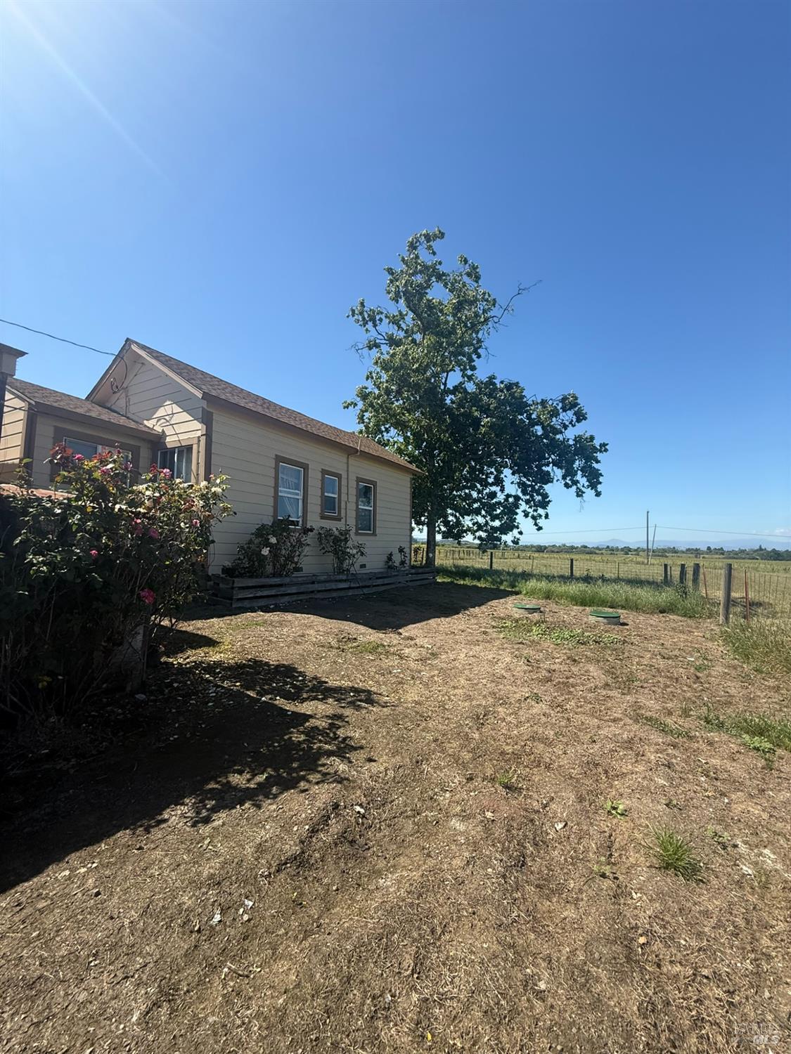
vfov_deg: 102.1
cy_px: 527
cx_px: 396
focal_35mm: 14
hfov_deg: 85.7
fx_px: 427
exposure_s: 1/1285
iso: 50
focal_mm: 2.22
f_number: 2.2
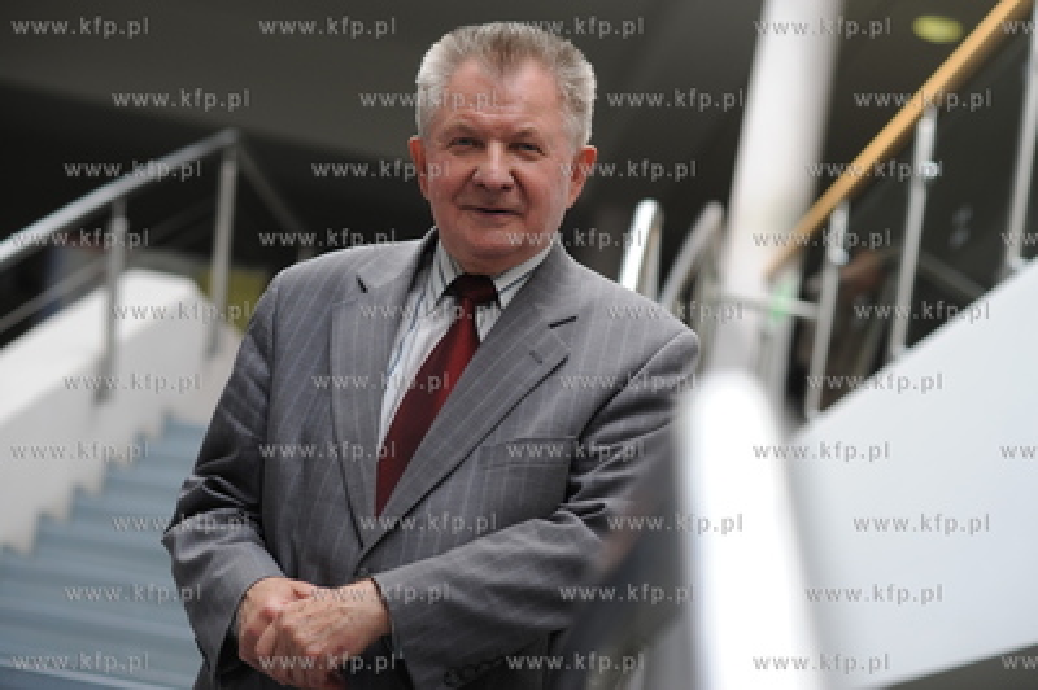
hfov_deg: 23.9
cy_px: 345
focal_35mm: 85
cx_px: 519
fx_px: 2449
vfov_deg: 16.0
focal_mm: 85
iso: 400
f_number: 4
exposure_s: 1/320
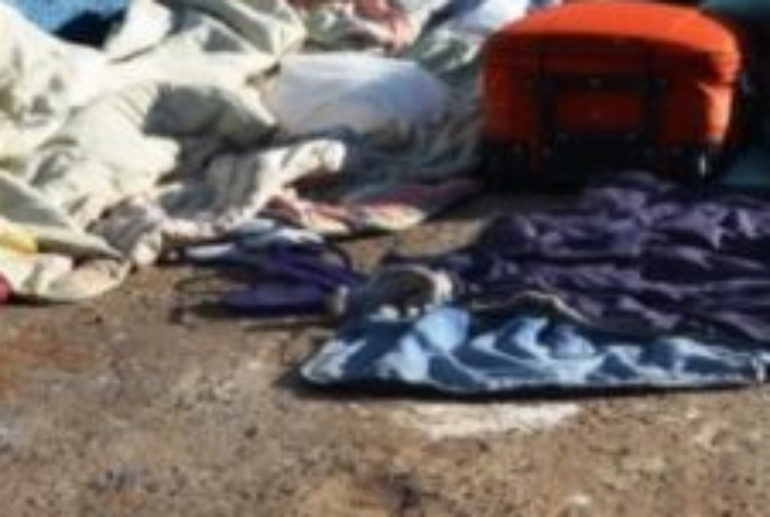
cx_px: 530
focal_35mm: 92
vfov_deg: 14.7
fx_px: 1972
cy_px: 26
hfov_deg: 22.0
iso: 100
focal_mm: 18
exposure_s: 1/250
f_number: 8
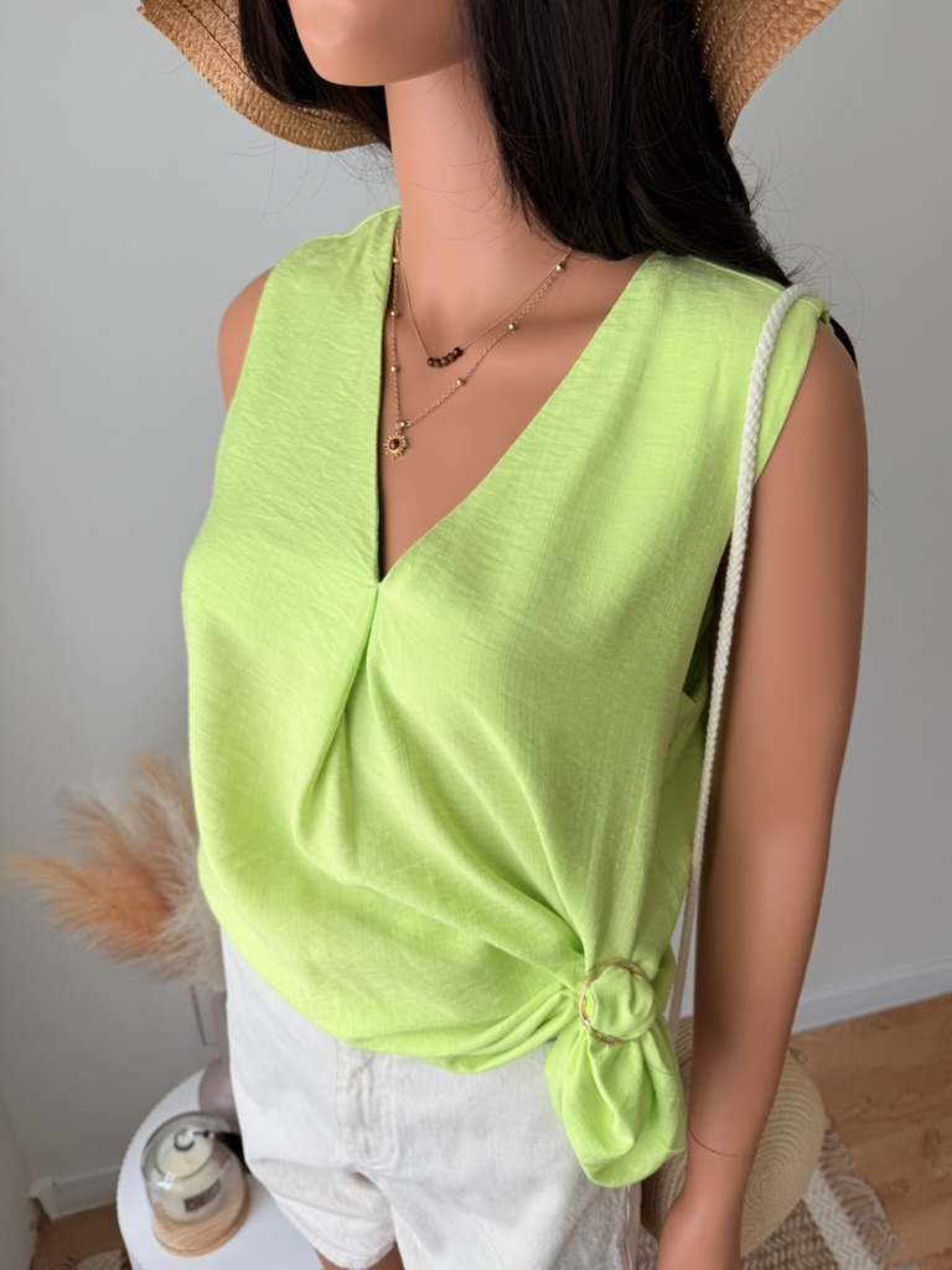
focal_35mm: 24
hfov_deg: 56.8
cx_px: 476
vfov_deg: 71.6
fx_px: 880
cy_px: 635
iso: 80
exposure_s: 1/121
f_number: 1.78
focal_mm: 6.76
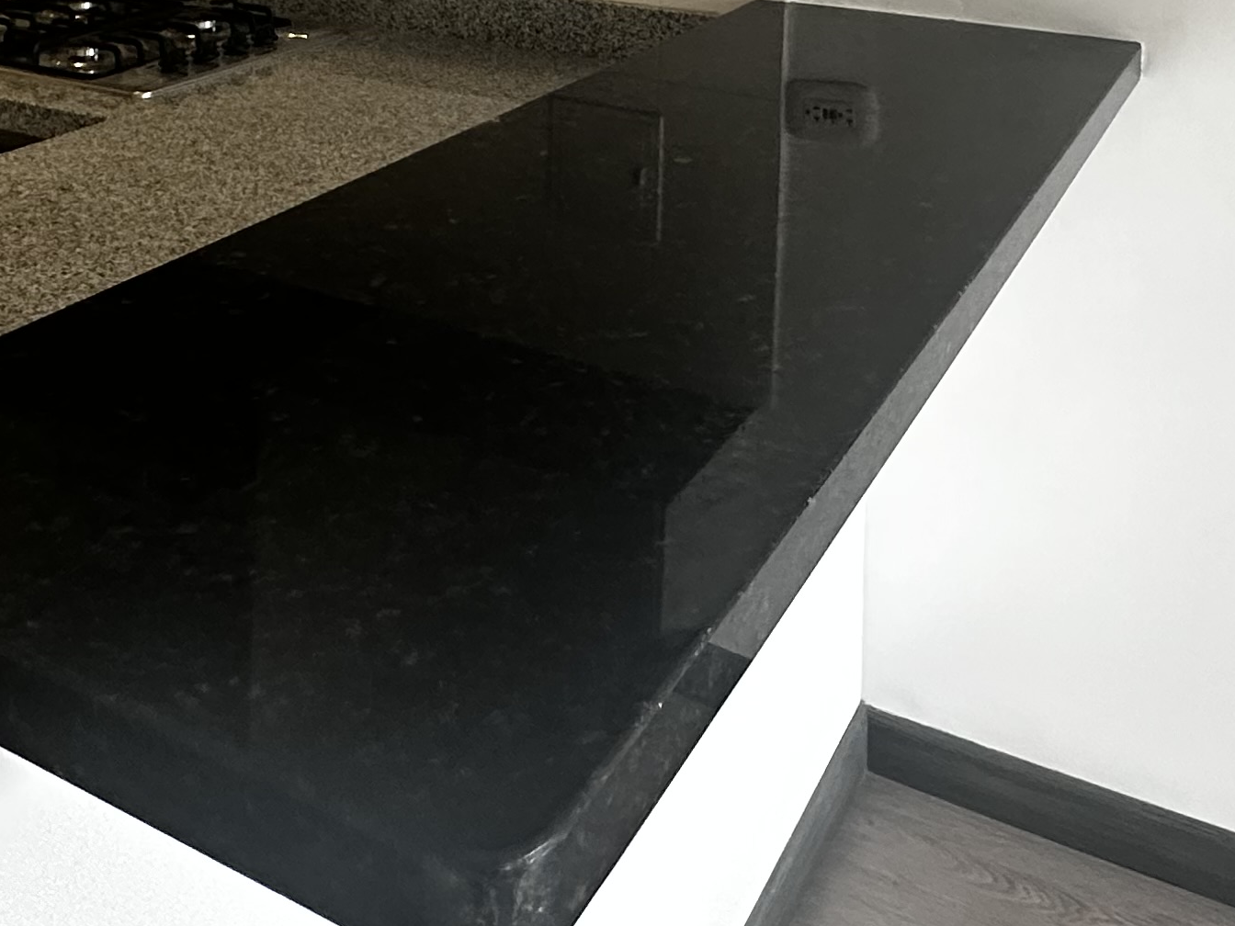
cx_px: 555
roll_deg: -0.4
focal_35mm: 42
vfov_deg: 28.9
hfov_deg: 44.7
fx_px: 1498
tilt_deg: -1.6
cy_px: -232
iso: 200
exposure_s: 1/99
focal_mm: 2.22
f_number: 2.2
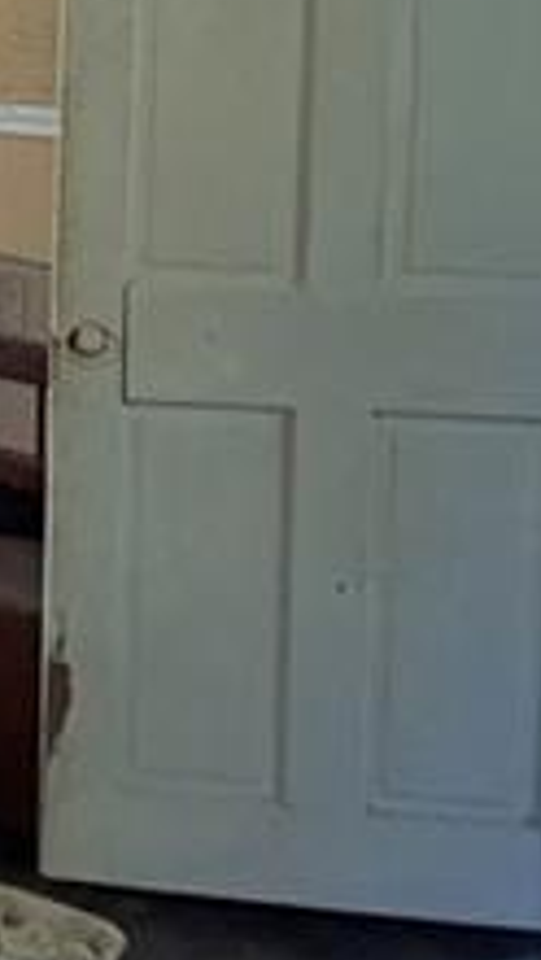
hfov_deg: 11.9
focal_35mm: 71
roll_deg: +1.2
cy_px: 70
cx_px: -925
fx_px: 1808
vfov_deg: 28.4
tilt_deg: -3.5
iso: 1000
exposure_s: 1/53
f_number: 2.2
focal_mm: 2.22
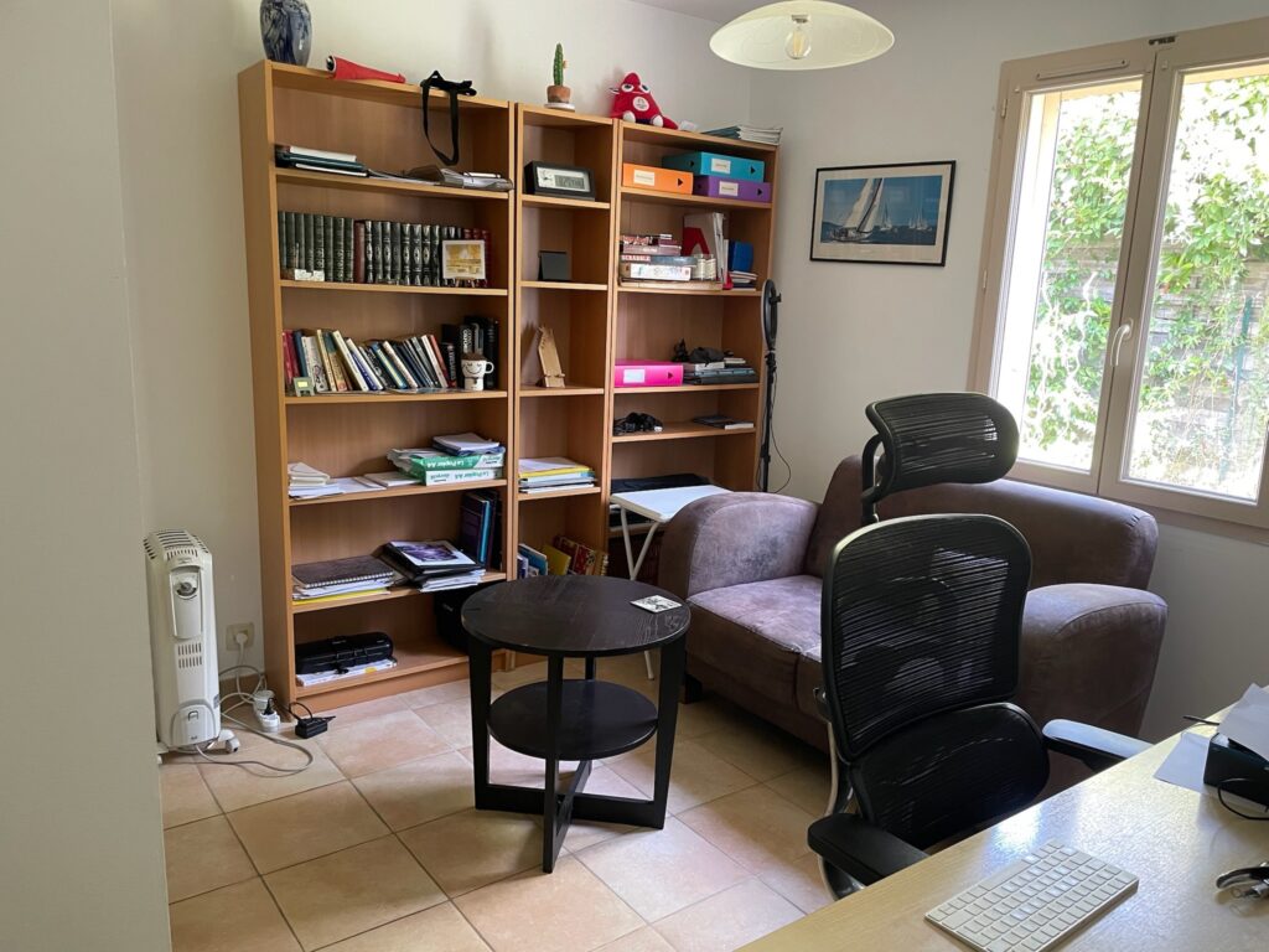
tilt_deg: -12.4
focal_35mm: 26
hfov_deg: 67.3
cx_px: 634
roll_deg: -2.0
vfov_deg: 53.1
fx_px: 953
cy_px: 476
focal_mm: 4.2
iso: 400
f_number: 1.6
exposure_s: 1/60
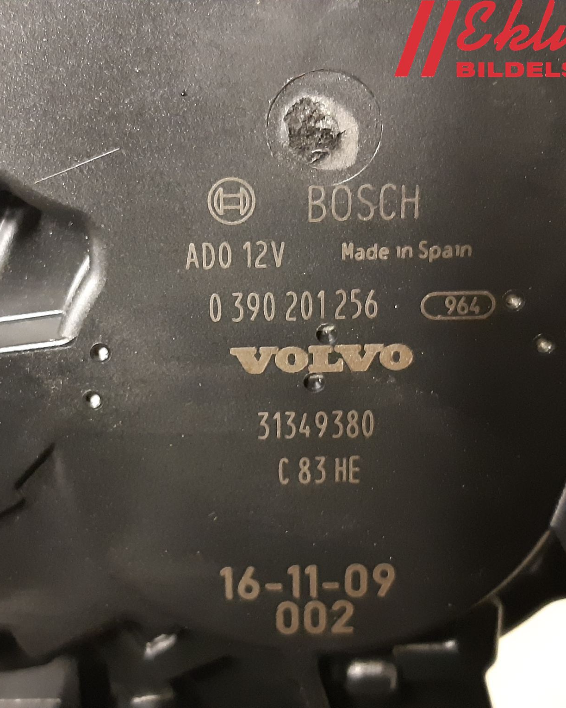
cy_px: 354
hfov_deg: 42.9
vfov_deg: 52.8
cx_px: 205
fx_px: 712
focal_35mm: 34
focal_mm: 3.93
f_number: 1.7
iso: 640
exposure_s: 1/17
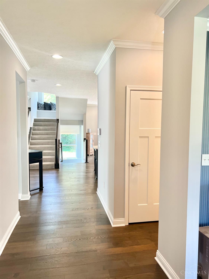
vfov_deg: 67.3
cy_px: 140
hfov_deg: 53.1
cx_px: 104
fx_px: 209
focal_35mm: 26
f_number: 1.5
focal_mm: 5.7
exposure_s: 1/120
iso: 125
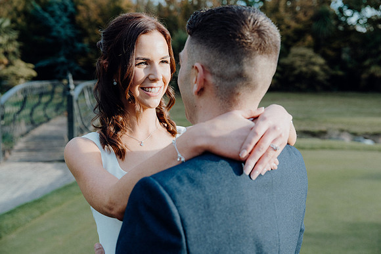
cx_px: 190
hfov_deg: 50.7
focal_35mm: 38
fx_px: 402
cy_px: 127
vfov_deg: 35.1
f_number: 3.5
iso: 200
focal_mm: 38
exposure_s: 1/400
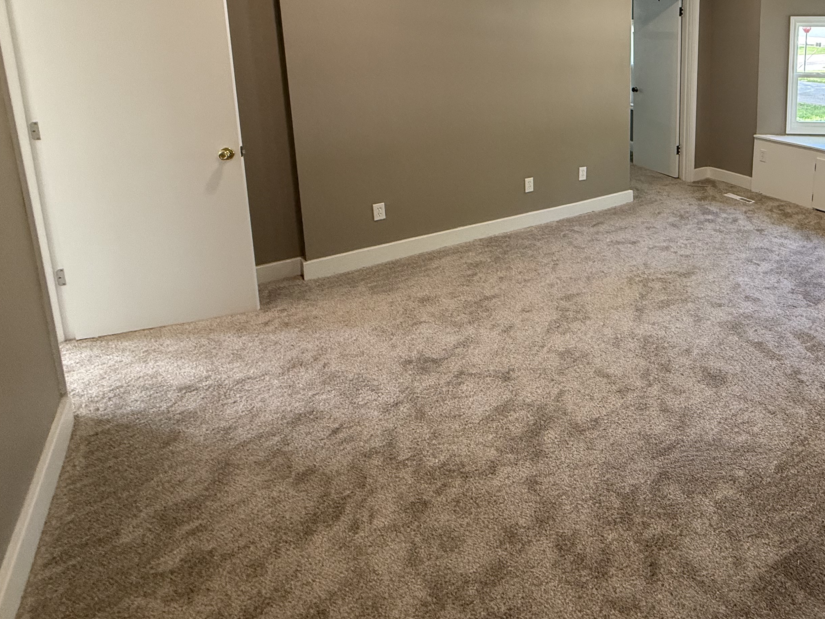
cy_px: 119
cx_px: 668
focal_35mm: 23
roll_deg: -1.5
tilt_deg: -9.6
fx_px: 548
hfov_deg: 66.6
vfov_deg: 54.6
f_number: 2.2
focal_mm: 2.22
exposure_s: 1/120
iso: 250
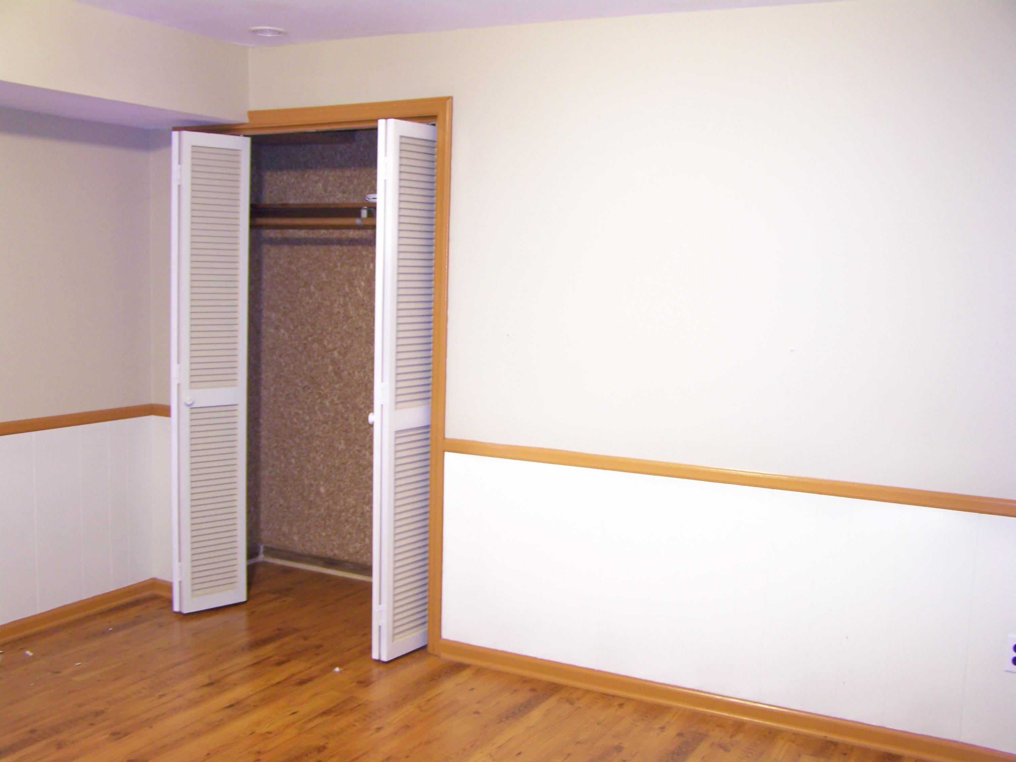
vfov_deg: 37.7
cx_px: 508
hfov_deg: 49.0
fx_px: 1115
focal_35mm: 38
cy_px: 381
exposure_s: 1/5
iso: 80
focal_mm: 6.3
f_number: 2.8
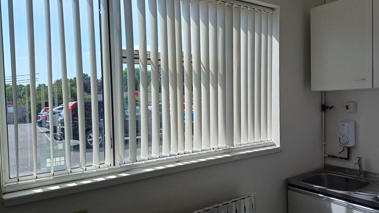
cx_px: 192
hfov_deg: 67.9
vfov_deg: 41.5
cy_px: 110
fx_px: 281
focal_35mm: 28
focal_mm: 4.65
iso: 50
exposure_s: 1/962
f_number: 1.8
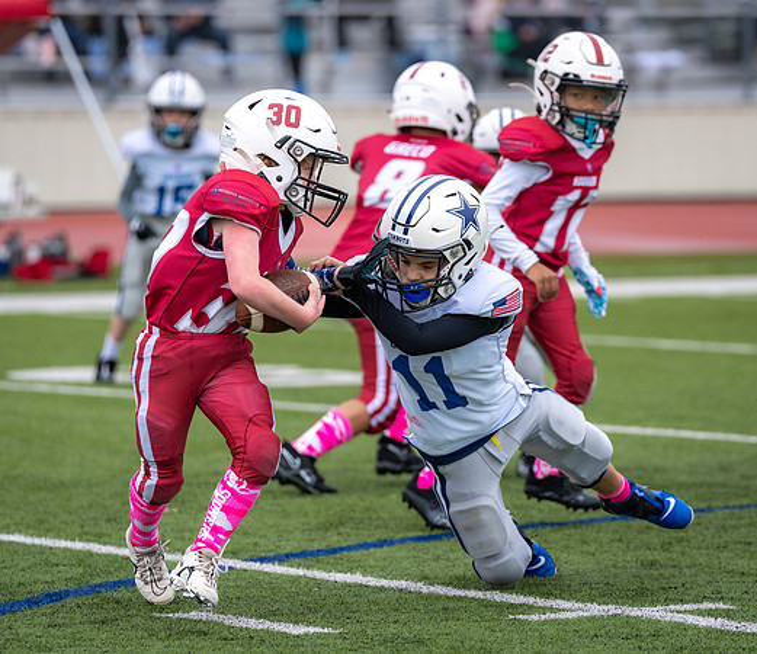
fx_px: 6191
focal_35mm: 268
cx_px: 465
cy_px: 320
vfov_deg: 6.0
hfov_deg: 7.0
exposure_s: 1/1250
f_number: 3.5
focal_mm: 200
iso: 250
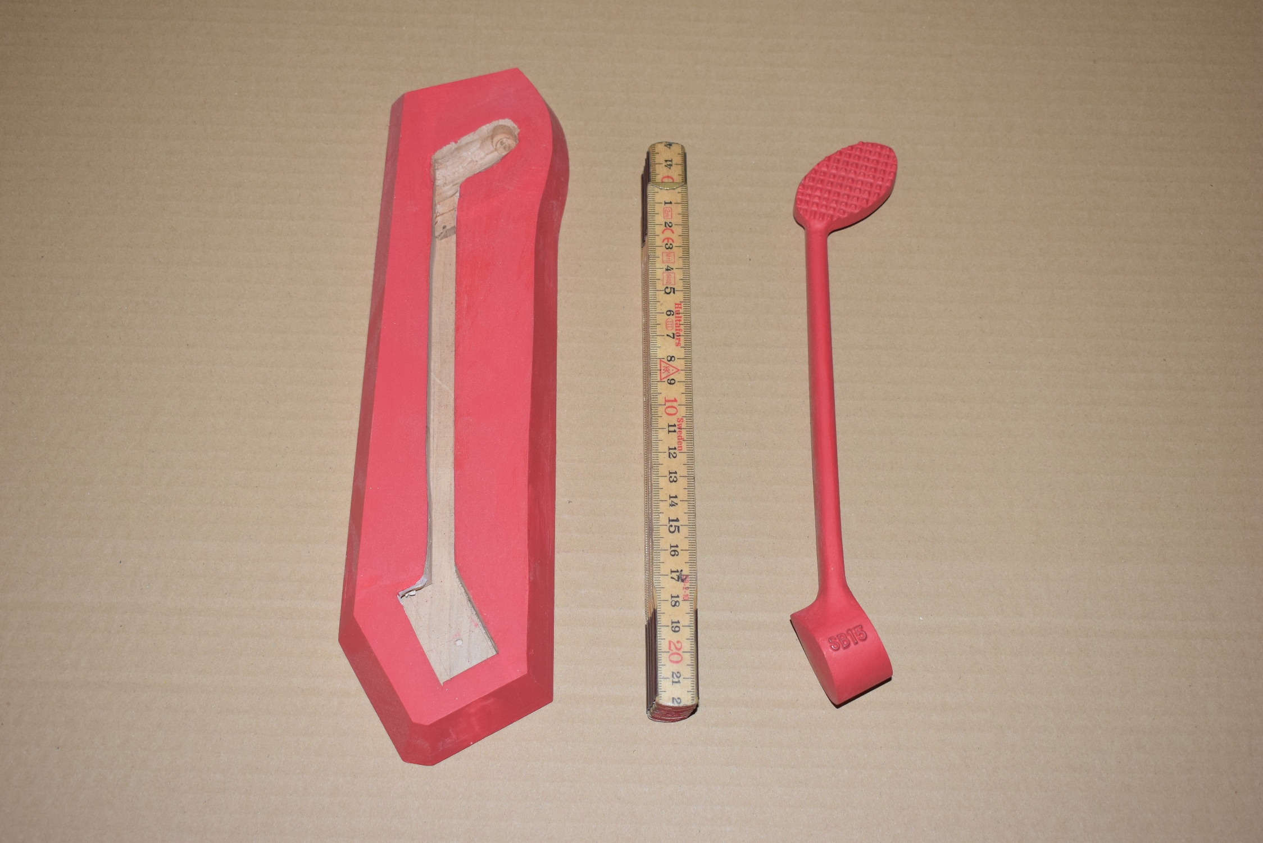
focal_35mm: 46
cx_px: 632
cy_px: 422
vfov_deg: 29.0
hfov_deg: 42.3
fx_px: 1632
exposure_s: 1/125
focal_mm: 31
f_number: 5.6
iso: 800
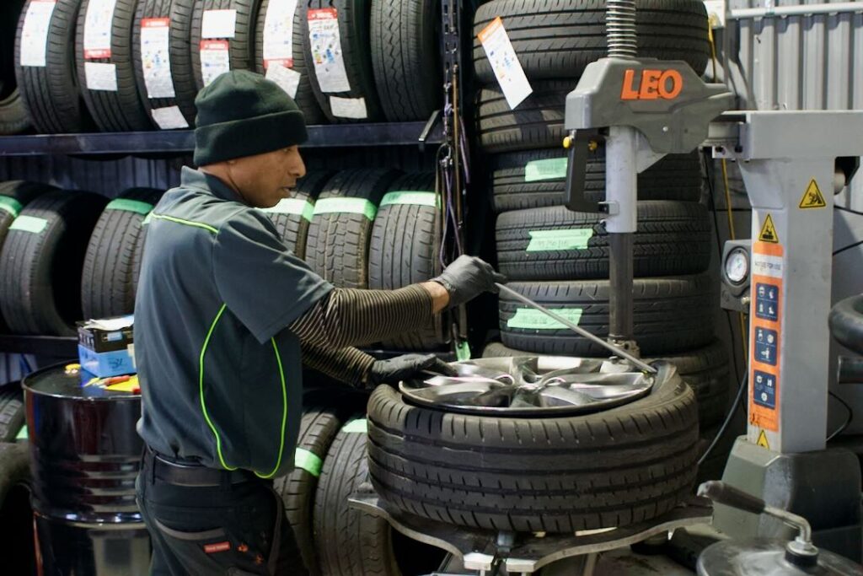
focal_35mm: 45
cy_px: 288
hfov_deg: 43.6
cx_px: 432
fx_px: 1079
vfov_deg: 29.9
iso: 6400
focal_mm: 30
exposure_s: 1/125
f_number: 3.5
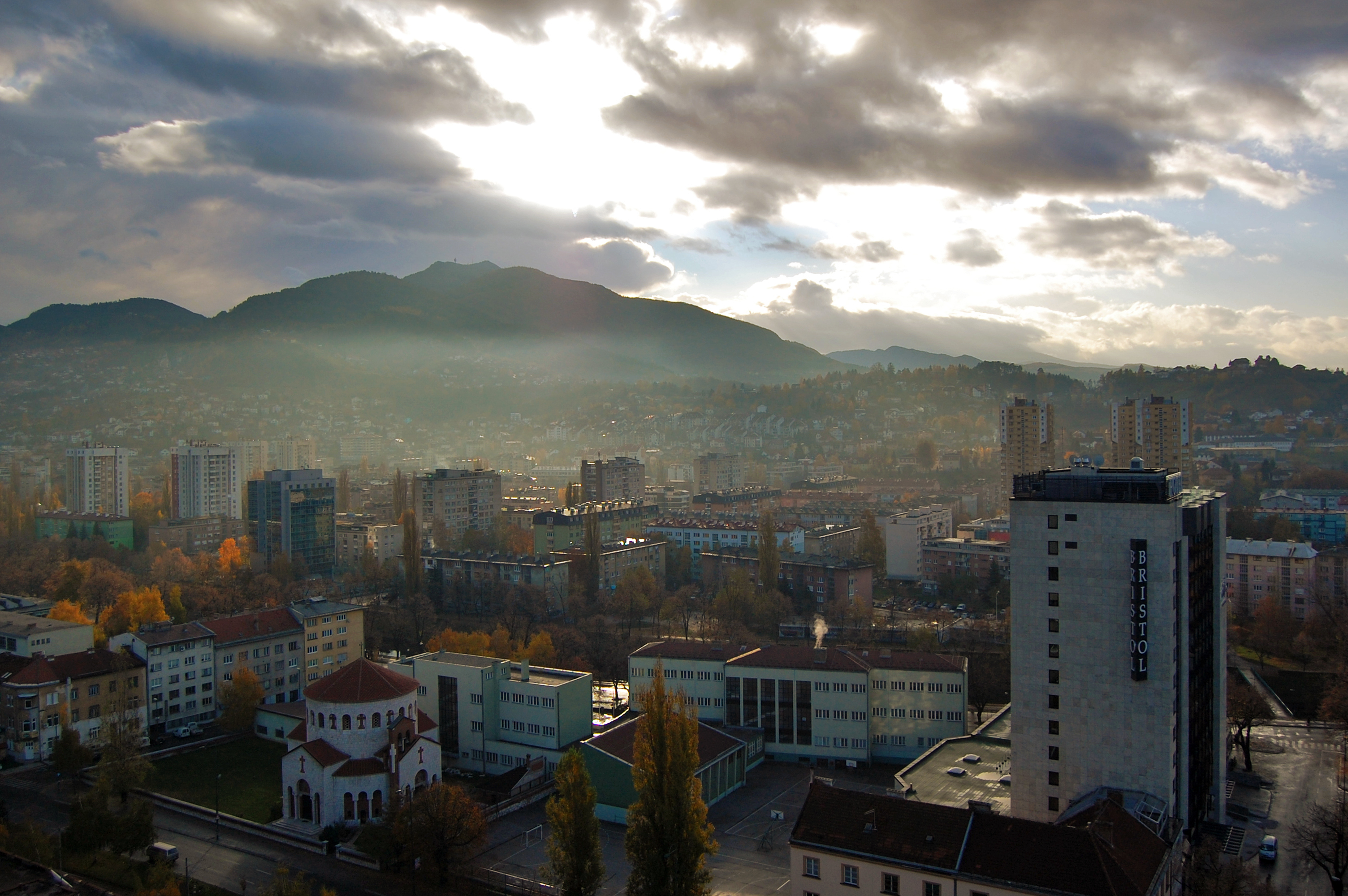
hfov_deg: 67.4
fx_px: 1010
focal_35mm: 27
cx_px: 674
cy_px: 448
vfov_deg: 47.8
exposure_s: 1/1250
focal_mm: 18
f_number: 5
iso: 200
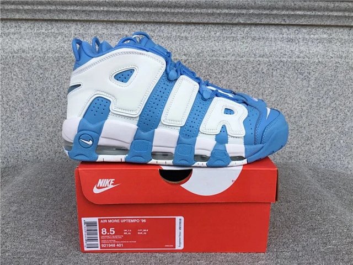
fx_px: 316
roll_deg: -0.5
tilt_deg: -15.7
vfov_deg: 45.4
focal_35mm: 31
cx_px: 176
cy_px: 132
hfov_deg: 58.4
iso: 25
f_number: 2.4
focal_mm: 3.3
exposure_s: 1/696
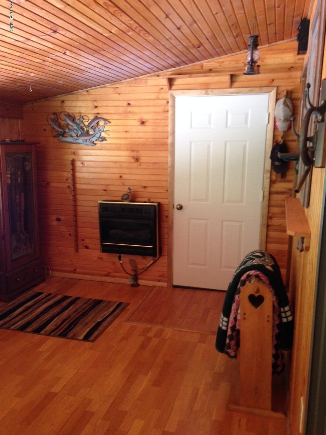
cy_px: 218
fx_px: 414
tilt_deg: -12.4
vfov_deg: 55.4
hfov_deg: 42.9
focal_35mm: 33
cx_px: 163
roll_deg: -1.6
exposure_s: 1/20
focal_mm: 4.12
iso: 250
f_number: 2.4
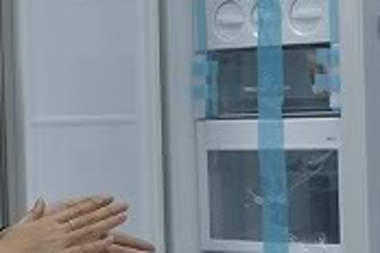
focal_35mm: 122
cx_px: 280
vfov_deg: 11.2
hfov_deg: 16.7
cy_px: 98
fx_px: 1288
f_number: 4.5
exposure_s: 1/125
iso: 800
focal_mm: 22
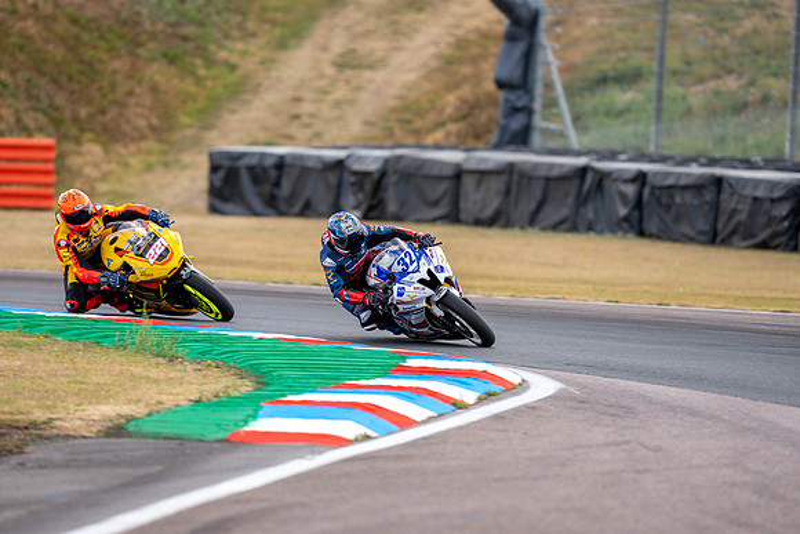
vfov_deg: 3.3
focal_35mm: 419
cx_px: 419
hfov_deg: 4.9
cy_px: 271
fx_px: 9313
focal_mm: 400
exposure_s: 1/400
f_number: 3.2
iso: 80
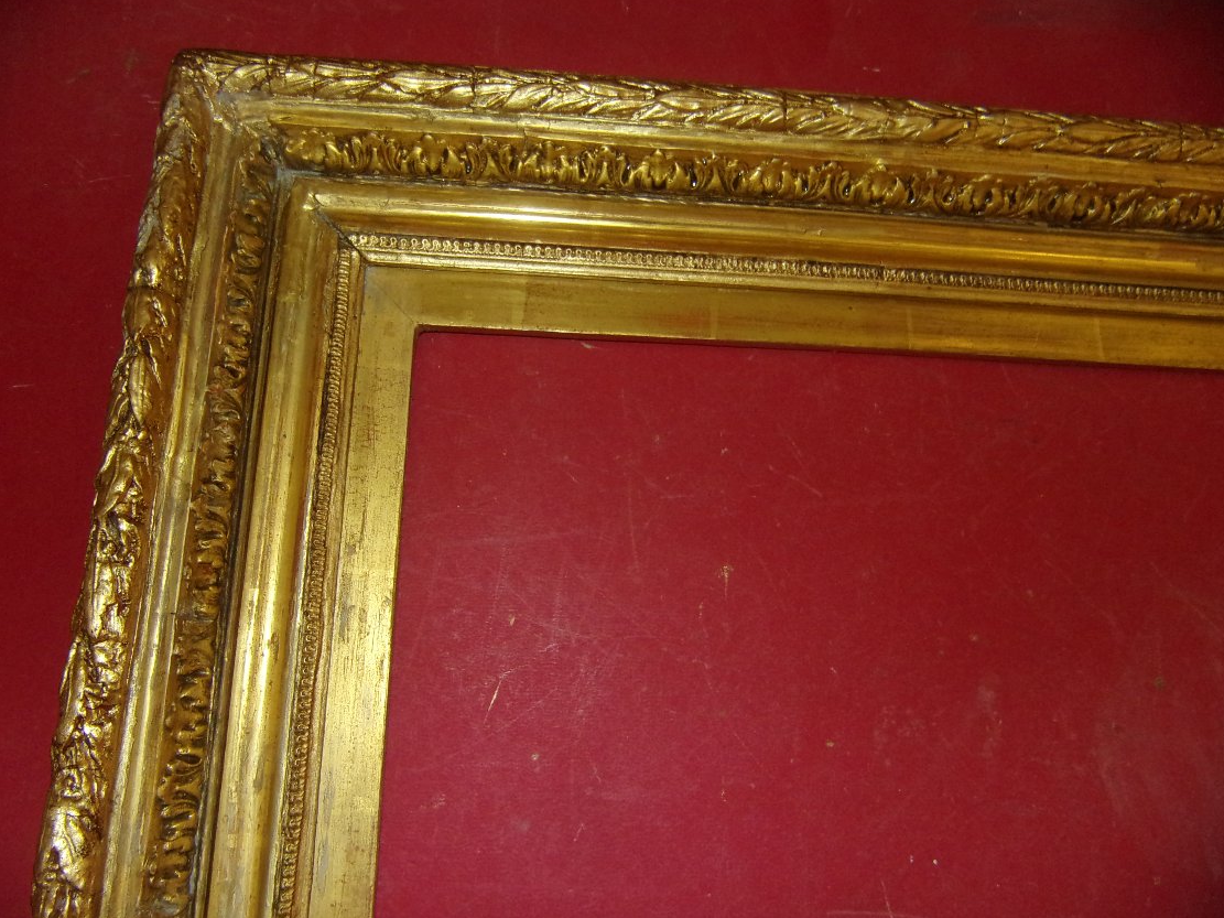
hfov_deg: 65.3
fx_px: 955
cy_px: 447
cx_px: 588
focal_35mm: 27
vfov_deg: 51.3
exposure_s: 1/34
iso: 200
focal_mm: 4.5
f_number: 3.5
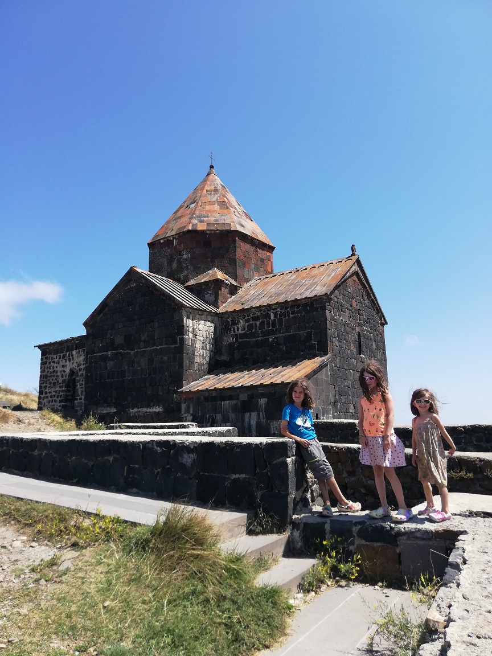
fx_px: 493
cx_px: 246
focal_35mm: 26
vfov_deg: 67.3
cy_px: 328
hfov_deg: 53.1
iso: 50
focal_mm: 3.81
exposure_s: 1/701
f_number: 2.2
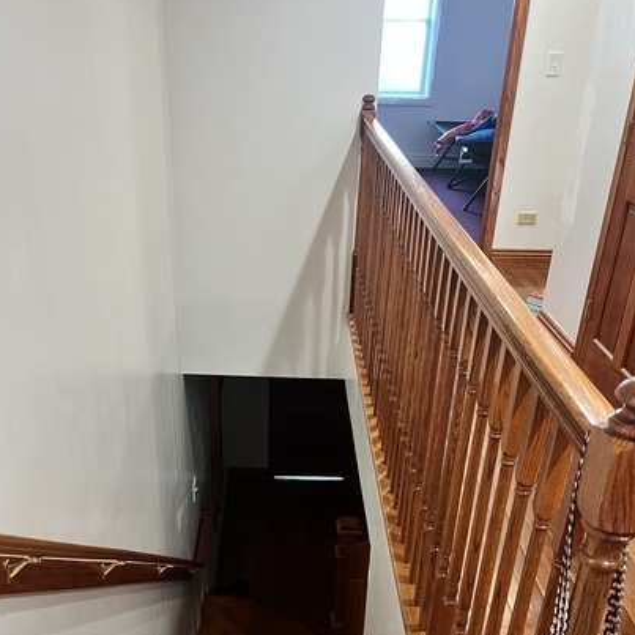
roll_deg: -0.5
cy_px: 491
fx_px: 789
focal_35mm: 38
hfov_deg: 43.8
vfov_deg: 42.3
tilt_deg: -31.0
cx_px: 303
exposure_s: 1/60
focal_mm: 5.7
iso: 320
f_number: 1.5
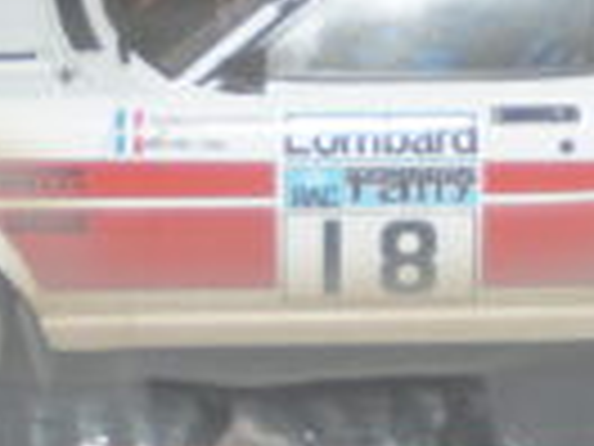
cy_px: -117
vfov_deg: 7.5
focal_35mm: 197
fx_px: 3380
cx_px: 378
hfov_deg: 10.0
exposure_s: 1/160
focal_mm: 30
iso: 400
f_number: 4
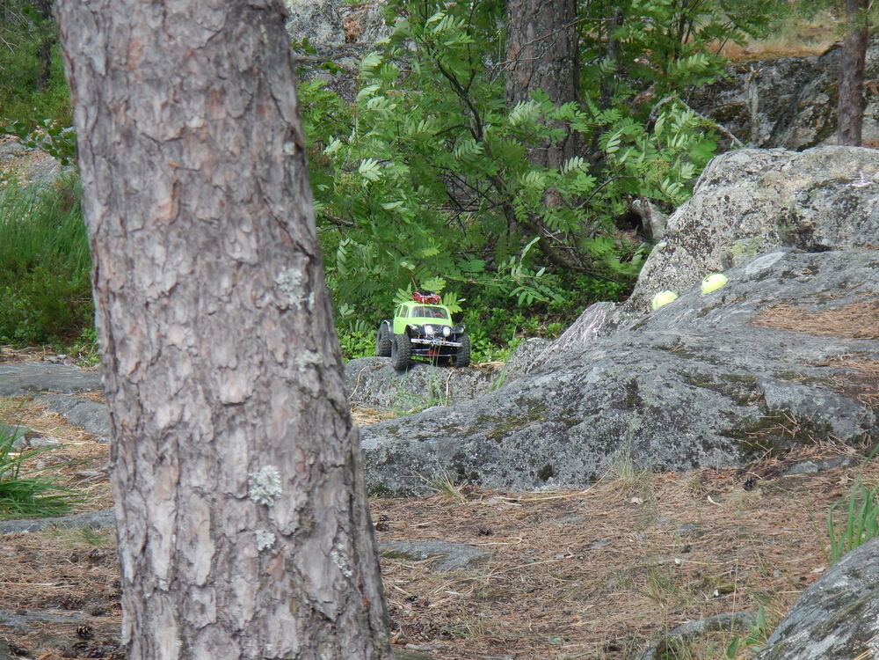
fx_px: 3555
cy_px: 330
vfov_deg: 10.6
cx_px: 440
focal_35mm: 140
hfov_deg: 14.1
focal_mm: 25
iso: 125
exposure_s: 1/200
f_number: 4.8
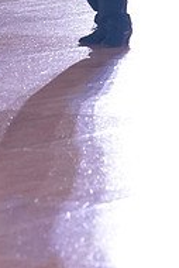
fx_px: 2613
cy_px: -124
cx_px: 29
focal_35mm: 351
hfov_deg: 3.9
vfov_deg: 5.8
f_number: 4
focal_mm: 77
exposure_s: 1/400
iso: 2000
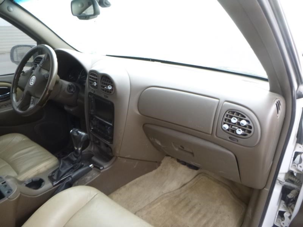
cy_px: 114
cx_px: 152
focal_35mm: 25
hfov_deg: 69.4
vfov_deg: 54.9
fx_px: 219
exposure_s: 1/60
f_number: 3.9
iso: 200
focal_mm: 4.5
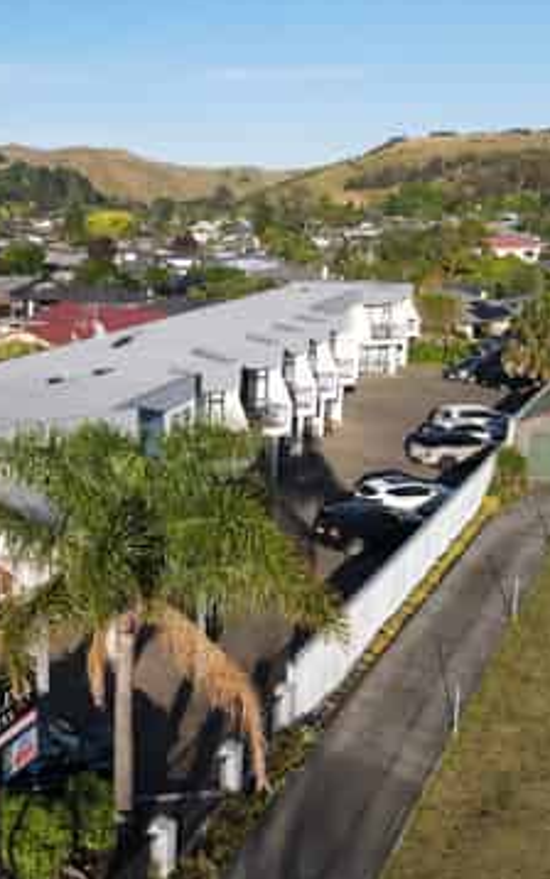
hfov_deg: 34.5
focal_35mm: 35
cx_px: 65
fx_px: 839
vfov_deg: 55.3
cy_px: 438
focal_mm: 4.5
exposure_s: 1/640
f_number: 2.8
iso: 100
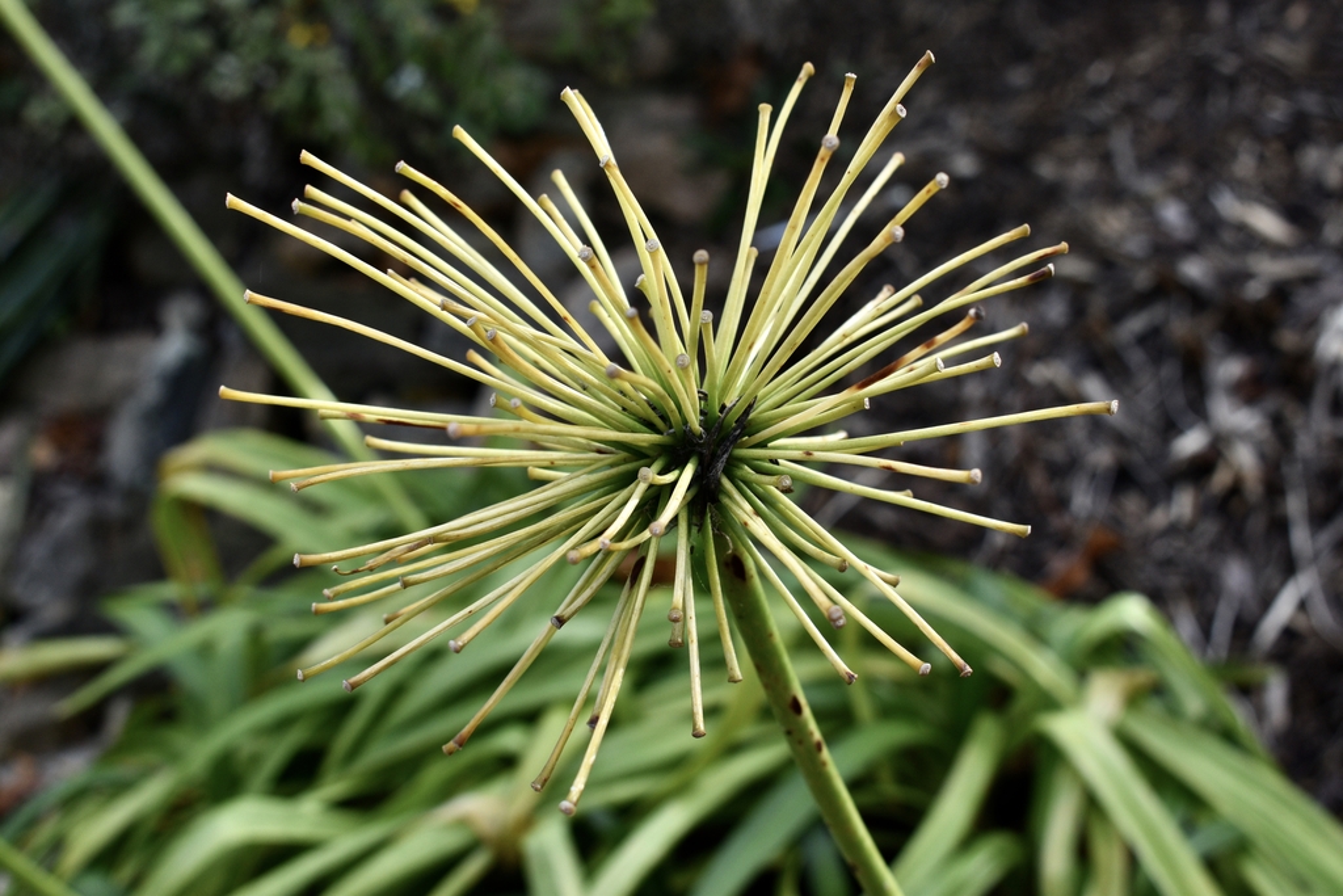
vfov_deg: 26.5
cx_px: 672
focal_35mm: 51
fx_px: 1903
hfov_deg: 38.9
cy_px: 448
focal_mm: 34
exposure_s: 1/250
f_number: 8
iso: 320
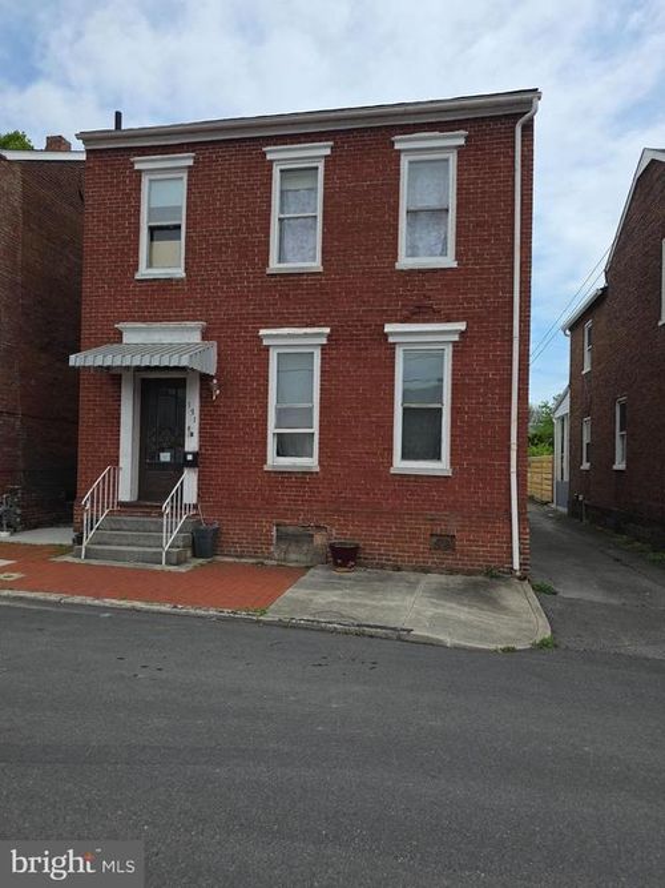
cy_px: 444
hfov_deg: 58.9
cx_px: 332
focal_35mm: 23
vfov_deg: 73.9
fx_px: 589
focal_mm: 6.3
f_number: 1.7
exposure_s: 1/5017
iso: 80
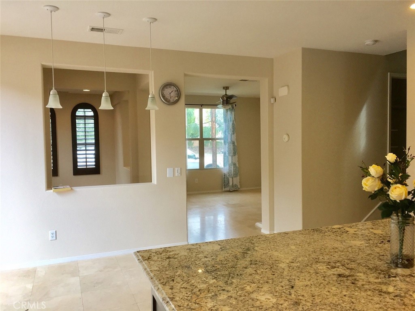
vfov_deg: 48.2
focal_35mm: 29
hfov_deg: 61.7
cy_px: 156
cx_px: 208
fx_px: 348
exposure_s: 1/120
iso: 40
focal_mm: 4.15
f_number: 2.2
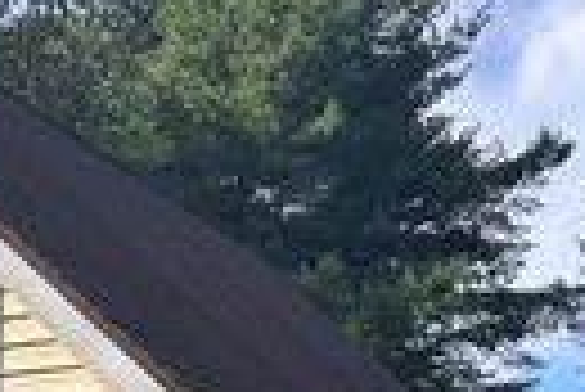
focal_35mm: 104
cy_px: 660
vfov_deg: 12.3
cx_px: -310
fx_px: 1692
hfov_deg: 17.5
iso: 50
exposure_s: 1/2083
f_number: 1.5
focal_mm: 5.7
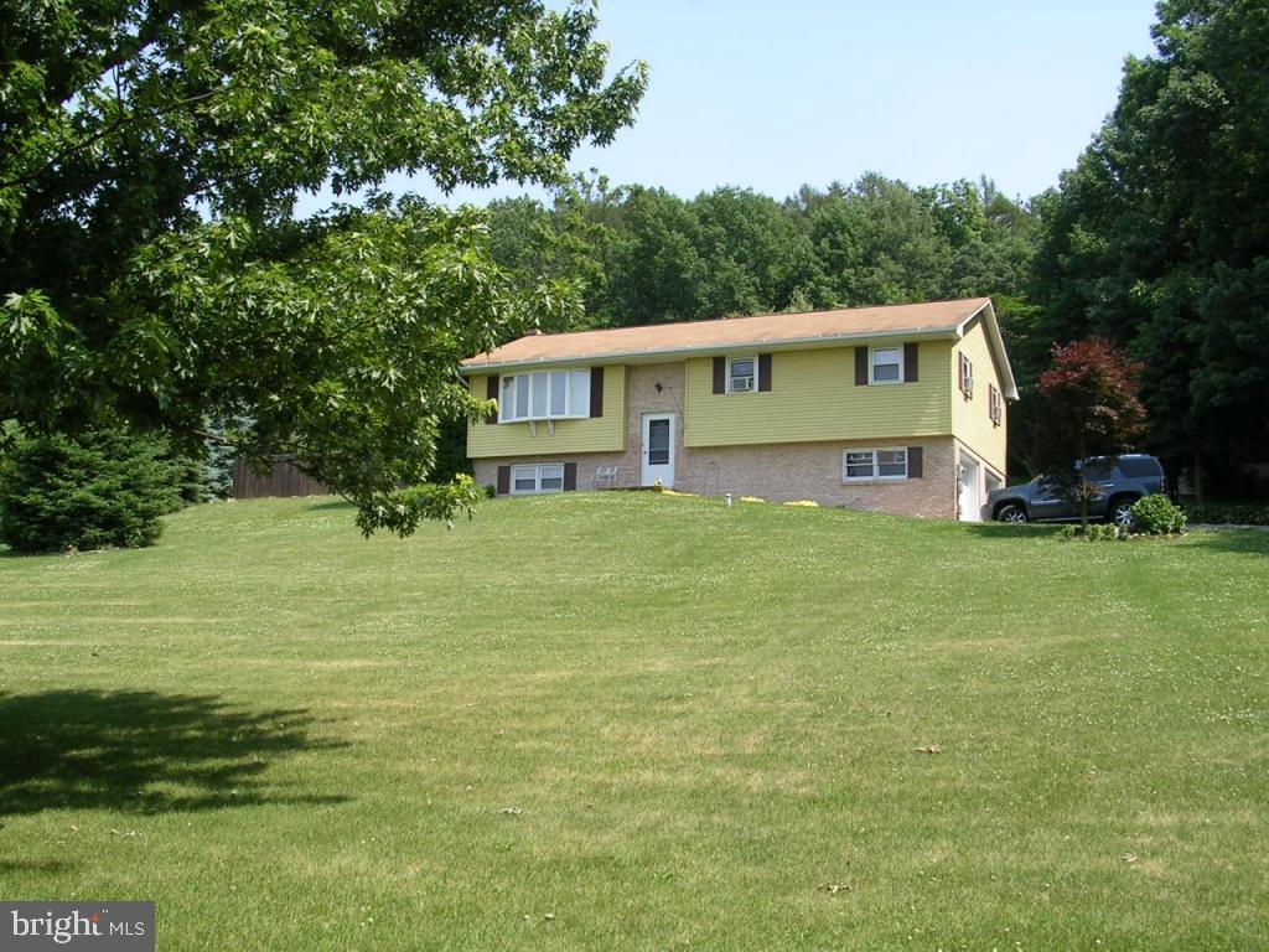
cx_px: 634
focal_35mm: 38
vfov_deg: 37.7
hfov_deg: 49.0
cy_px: 476
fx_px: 1393
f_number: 5.6
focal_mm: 5.8
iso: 50
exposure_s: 1/158
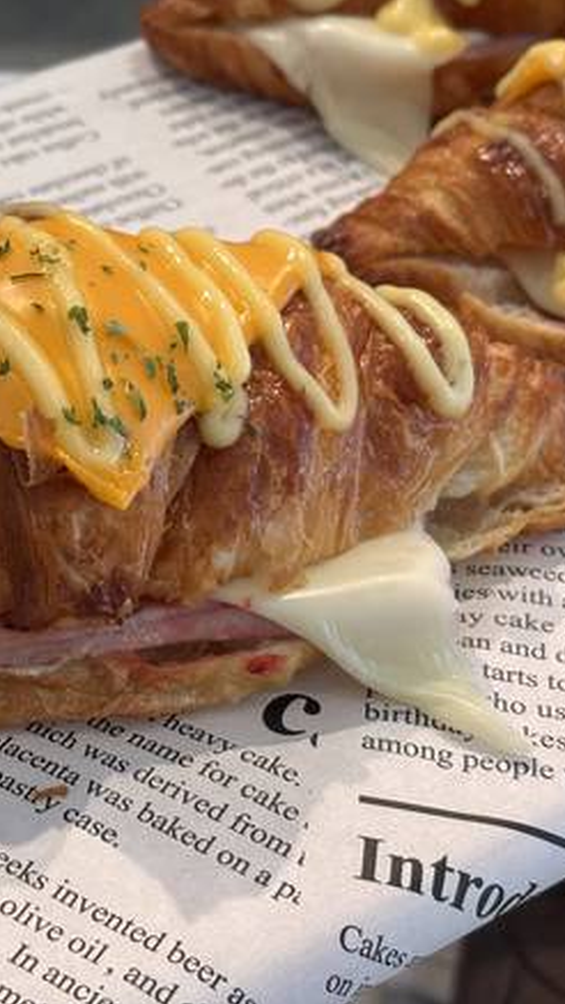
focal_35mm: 76
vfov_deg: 27.9
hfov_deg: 15.7
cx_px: 78
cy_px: 501
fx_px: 2023
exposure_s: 1/120
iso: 40
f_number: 1.6
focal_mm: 5.96
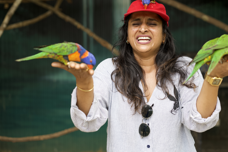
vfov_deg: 21.6
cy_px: 64
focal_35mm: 63
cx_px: 143
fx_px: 399
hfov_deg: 31.7
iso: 200
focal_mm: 50
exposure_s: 1/500
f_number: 2.2
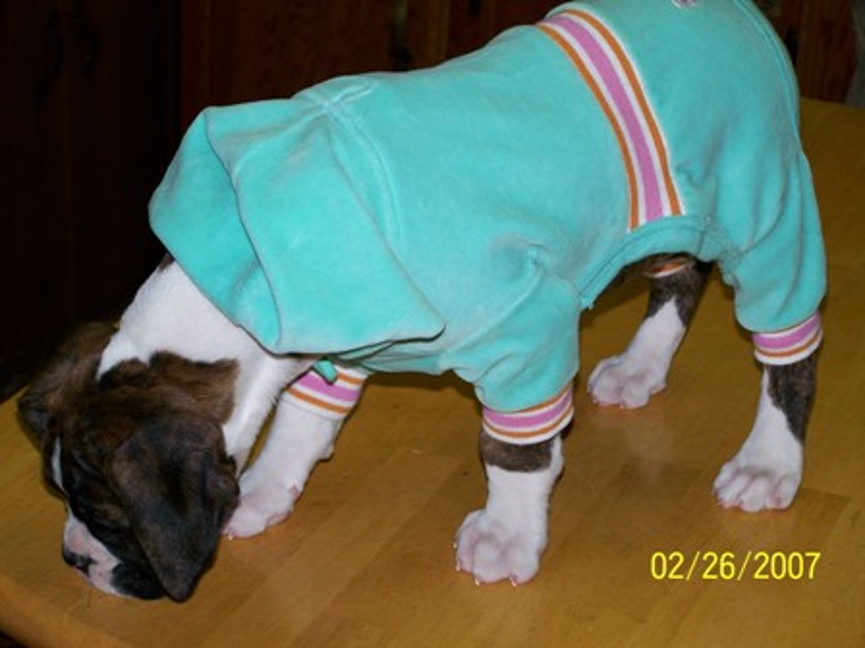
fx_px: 2349
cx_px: 432
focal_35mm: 94
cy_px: 324
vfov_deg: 15.7
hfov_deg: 20.9
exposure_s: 1/80
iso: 80
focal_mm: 15.6
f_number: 3.2
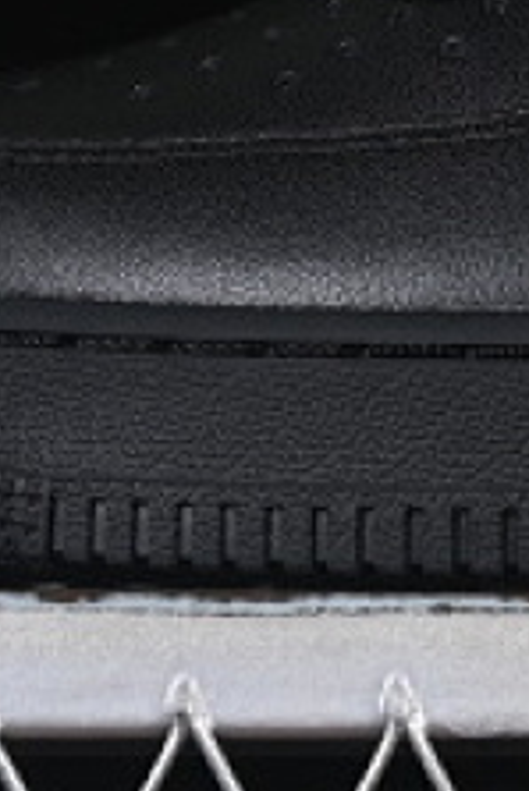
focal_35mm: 363
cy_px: -195
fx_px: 7988
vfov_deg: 5.6
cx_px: 1108
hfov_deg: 3.8
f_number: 6.3
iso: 160
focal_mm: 50
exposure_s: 1/60
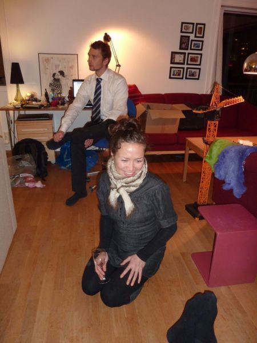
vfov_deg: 69.4
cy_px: 172
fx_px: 247
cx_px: 128
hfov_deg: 54.9
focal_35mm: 25
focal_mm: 4.1
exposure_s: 1/8
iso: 160
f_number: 3.3
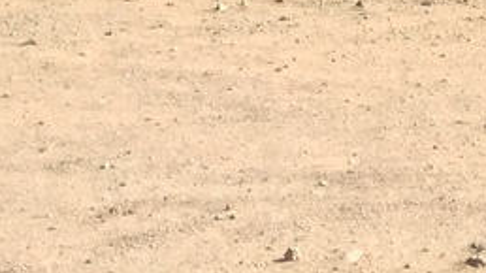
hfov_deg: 14.0
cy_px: -518
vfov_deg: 7.4
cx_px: 659
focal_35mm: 147
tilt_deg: +6.0
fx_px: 1894
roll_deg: -2.2
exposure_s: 1/898
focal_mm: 4.15
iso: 32
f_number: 2.2
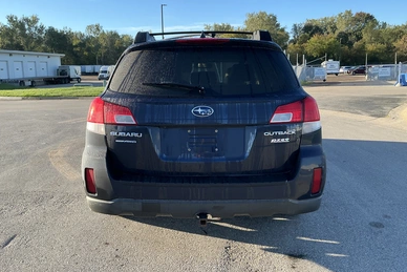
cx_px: 198
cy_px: 120
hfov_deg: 61.9
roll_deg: +1.7
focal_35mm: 30
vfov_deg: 43.6
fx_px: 339
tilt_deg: -6.9
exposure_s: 1/435
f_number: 1.8
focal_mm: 3
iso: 25
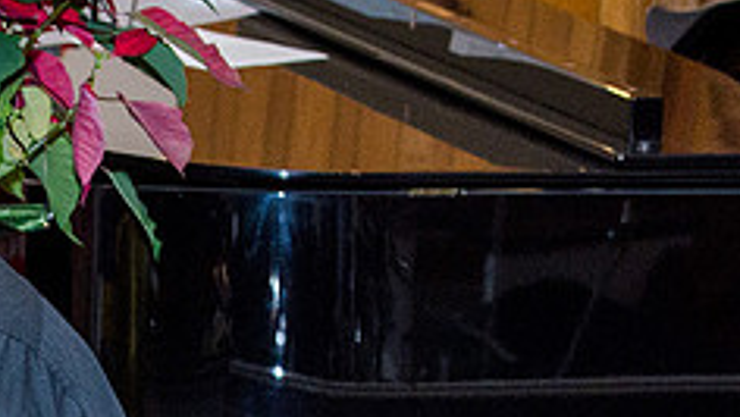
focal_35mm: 212
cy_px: 528
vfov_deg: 5.7
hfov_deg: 10.0
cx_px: -154
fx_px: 4167
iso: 640
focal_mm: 55
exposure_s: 1/60
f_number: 4.5
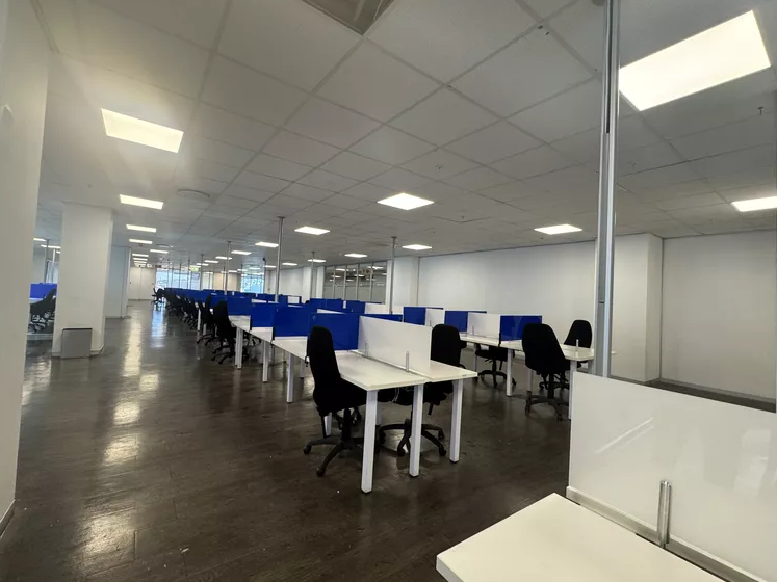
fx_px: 337
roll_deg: -3.1
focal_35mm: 15
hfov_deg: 98.1
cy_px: 286
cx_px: 369
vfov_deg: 81.7
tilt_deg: +1.6
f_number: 2.2
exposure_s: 1/100
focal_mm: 2.22
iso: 160
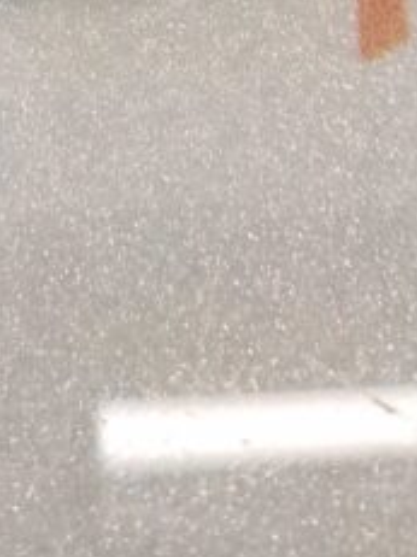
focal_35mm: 59
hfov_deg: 24.1
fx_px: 949
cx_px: 41
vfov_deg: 23.5
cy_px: -350
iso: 149
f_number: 1.79
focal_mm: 4.74
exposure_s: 1/33
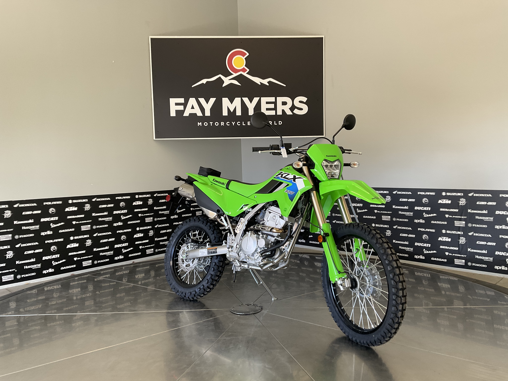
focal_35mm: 29
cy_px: 190
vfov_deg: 48.2
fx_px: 426
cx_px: 254
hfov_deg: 61.7
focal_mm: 3
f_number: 1.8
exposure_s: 1/110
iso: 64
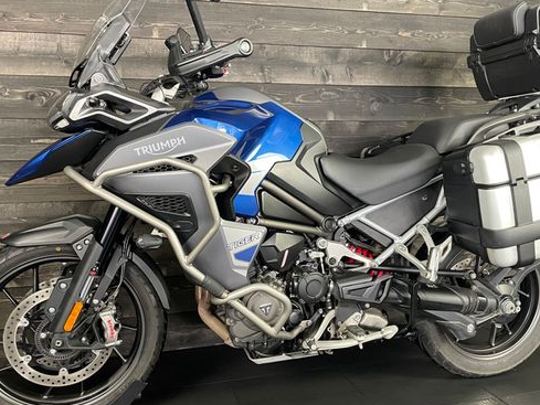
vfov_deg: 41.8
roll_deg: +0.6
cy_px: 206
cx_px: 294
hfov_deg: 53.9
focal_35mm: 34
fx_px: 531
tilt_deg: -4.2
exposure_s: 1/50
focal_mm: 4.2
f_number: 1.6
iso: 250
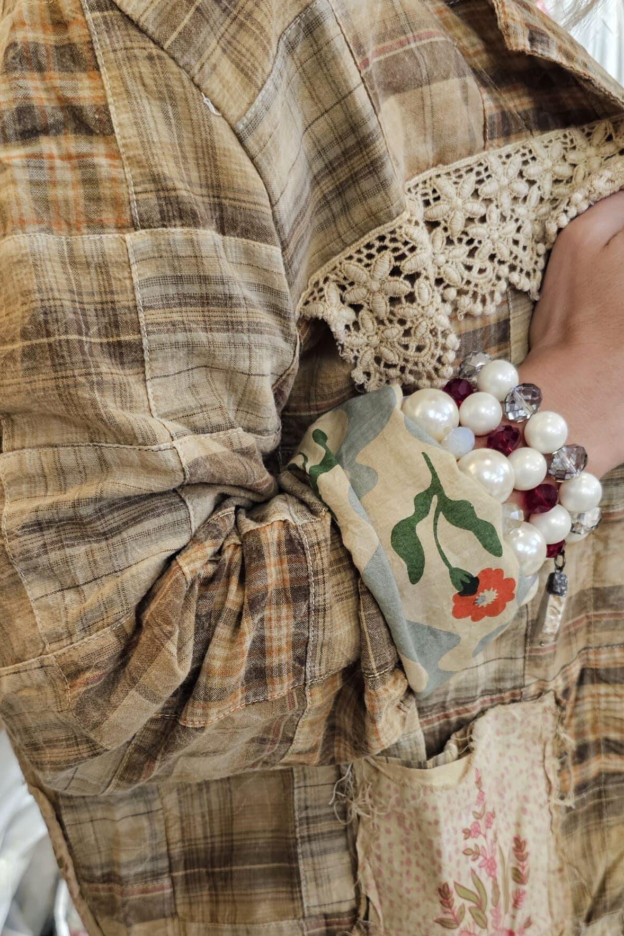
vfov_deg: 48.7
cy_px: 623
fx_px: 1014
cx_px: 299
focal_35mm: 39
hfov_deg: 34.2
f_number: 1.7
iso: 500
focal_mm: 6.3
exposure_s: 1/120
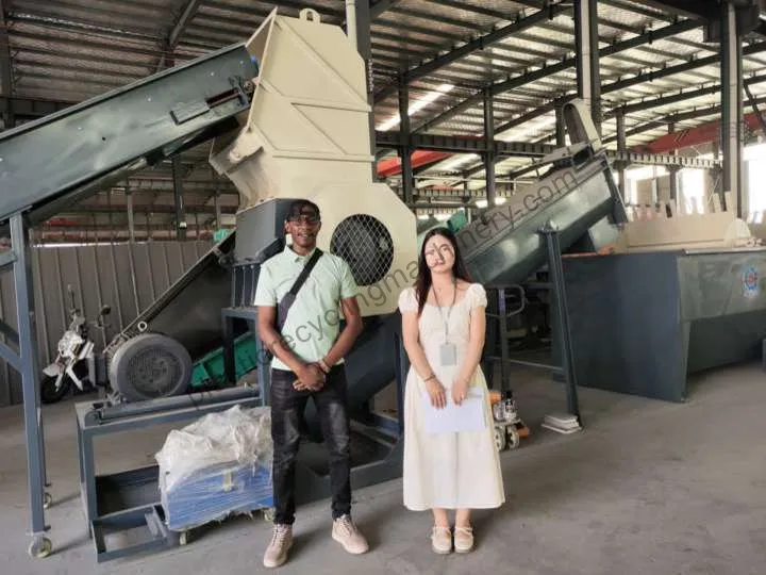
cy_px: 288
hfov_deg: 69.4
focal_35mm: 25
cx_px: 383
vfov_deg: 54.9
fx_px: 553
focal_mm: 4.71
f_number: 1.79
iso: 50
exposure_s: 1/50
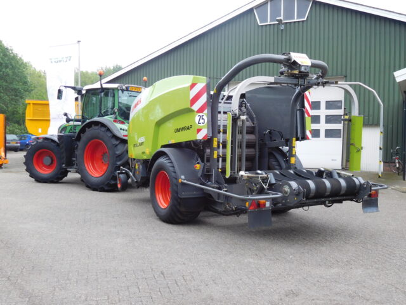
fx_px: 411
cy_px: 152
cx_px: 203
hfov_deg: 52.6
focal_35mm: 35
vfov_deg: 40.7
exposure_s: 1/80
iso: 125
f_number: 3.8
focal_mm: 6.2
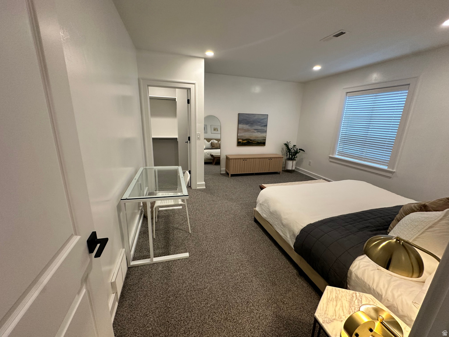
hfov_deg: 102.1
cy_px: 168
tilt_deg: -14.9
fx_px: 182
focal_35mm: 14
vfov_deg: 85.7
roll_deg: -2.1
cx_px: 224
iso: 250
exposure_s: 1/120
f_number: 2.2
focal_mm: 2.22
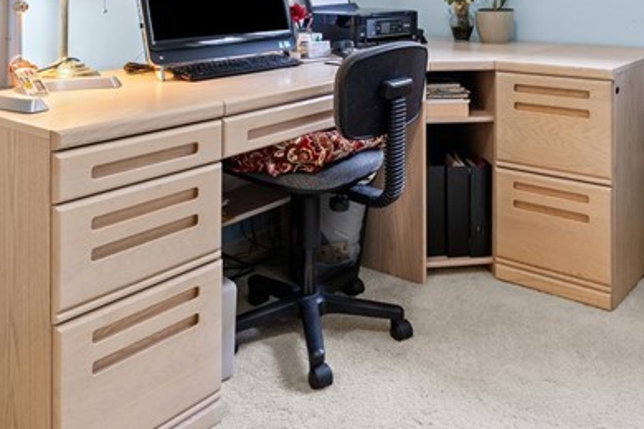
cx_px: 386
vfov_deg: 31.5
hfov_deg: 49.2
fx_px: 698
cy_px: -6
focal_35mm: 39
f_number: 8
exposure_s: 1/3
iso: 250
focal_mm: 14
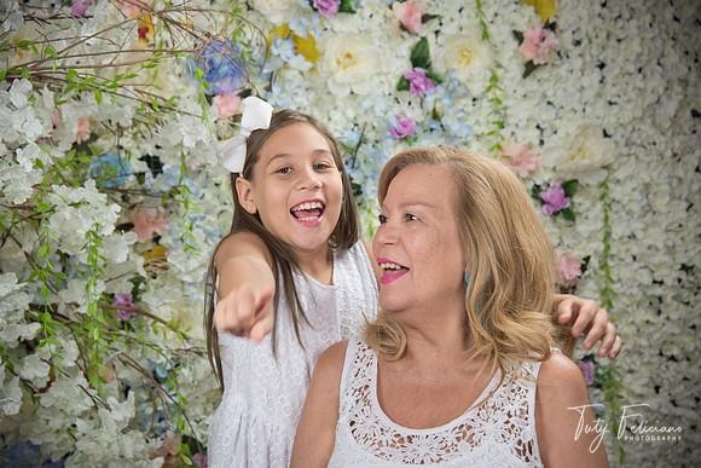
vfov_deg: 14.9
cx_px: 350
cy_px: 234
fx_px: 1792
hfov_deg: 22.1
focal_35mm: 92
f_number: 5
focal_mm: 92
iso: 1250
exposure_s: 1/125
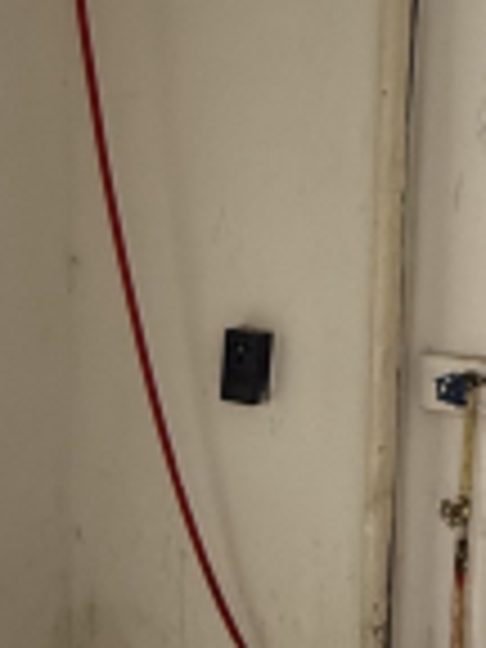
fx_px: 1217
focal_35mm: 65
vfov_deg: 29.8
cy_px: 322
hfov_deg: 22.6
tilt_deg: -7.4
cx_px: 230
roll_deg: -1.1
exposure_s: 1/60
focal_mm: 2.22
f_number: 2.2
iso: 250
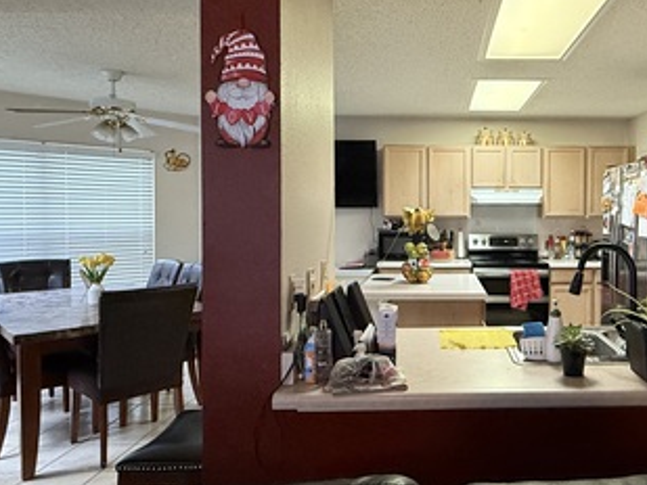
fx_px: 542
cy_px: 226
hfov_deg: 59.5
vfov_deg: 48.2
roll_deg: +0.0
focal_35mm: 29
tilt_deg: -1.5
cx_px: 456
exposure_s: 1/60
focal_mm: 2.22
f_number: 2.2
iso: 500
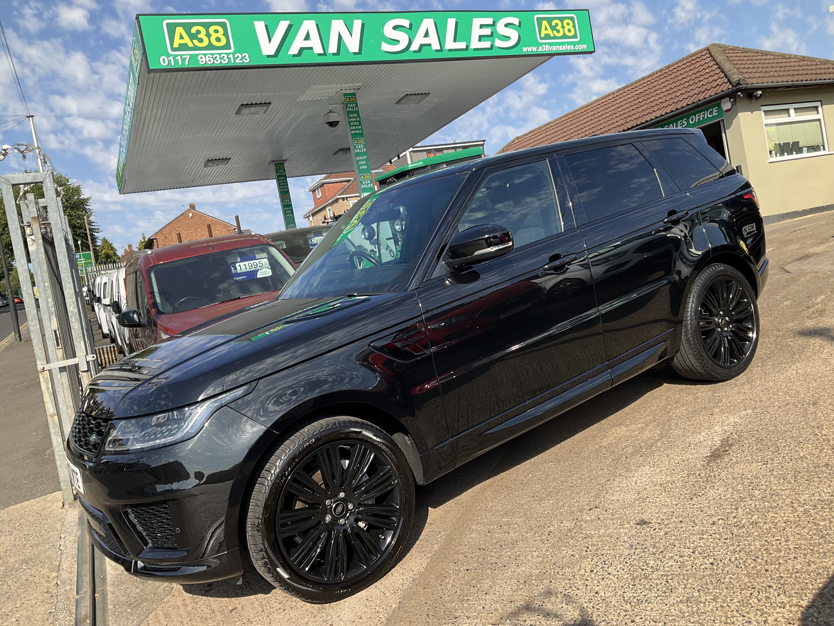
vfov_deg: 48.2
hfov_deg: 61.7
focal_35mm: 29
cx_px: 417
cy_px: 313
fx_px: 699
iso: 25
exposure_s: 1/1076
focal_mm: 3
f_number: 1.8
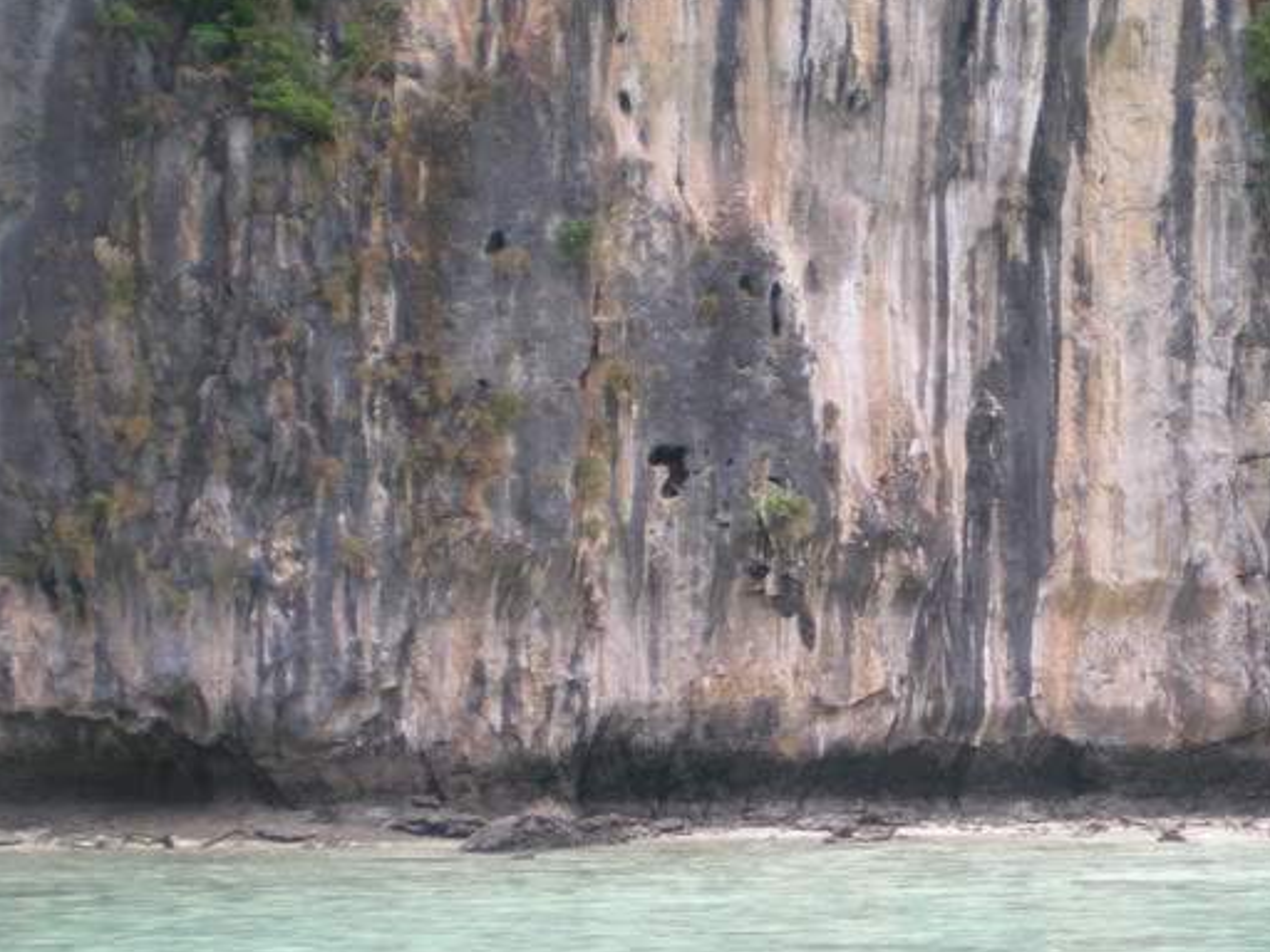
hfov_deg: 25.2
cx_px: 1007
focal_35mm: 76
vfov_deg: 19.2
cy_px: 776
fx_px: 2788
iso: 50
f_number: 3.1
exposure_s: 1/140
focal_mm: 6.3
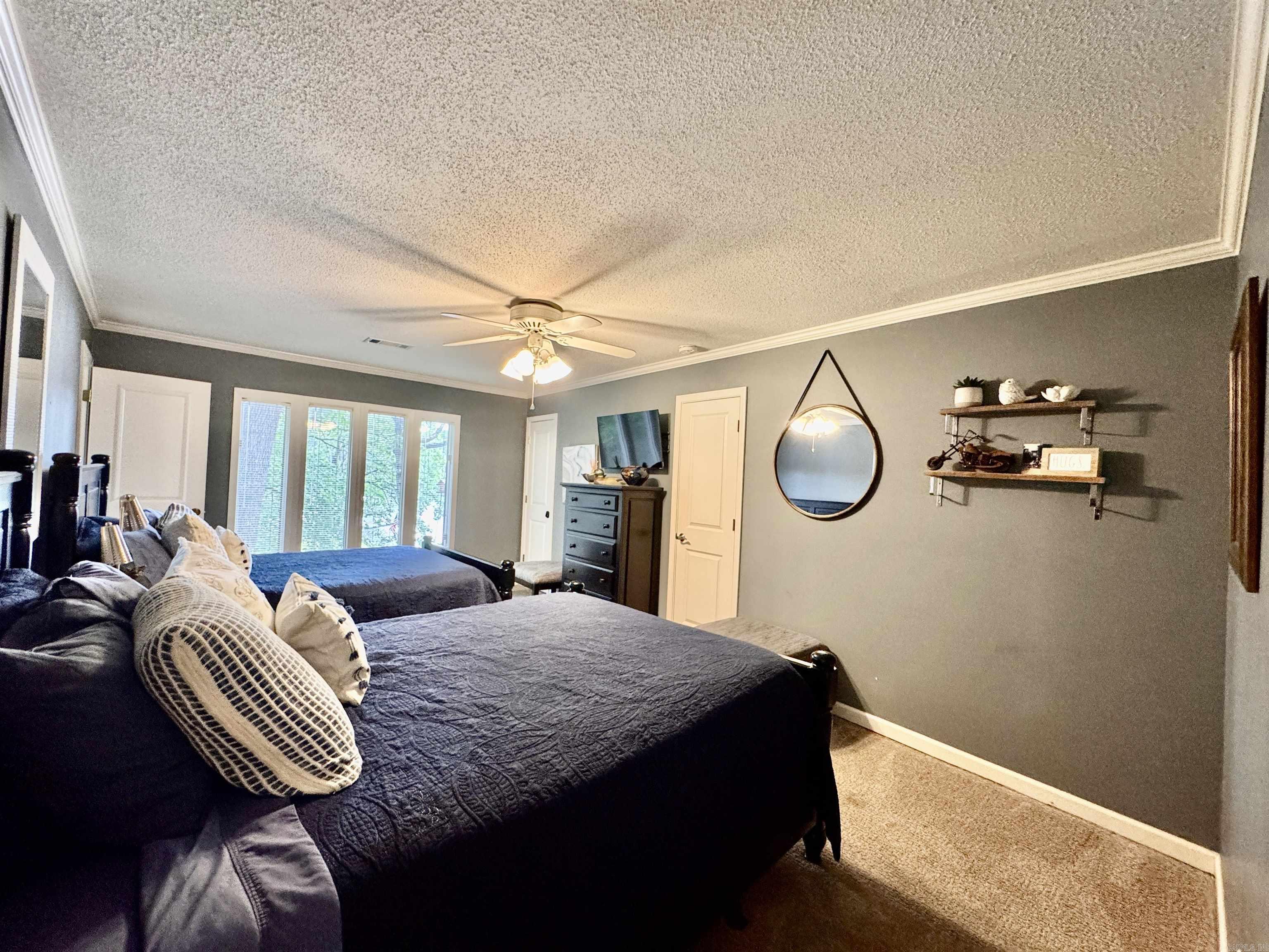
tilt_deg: +1.3
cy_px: 476
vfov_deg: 85.7
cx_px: 634
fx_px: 513
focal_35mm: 14
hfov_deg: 102.1
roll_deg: -2.5
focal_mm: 2.22
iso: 400
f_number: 2.2
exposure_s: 1/60
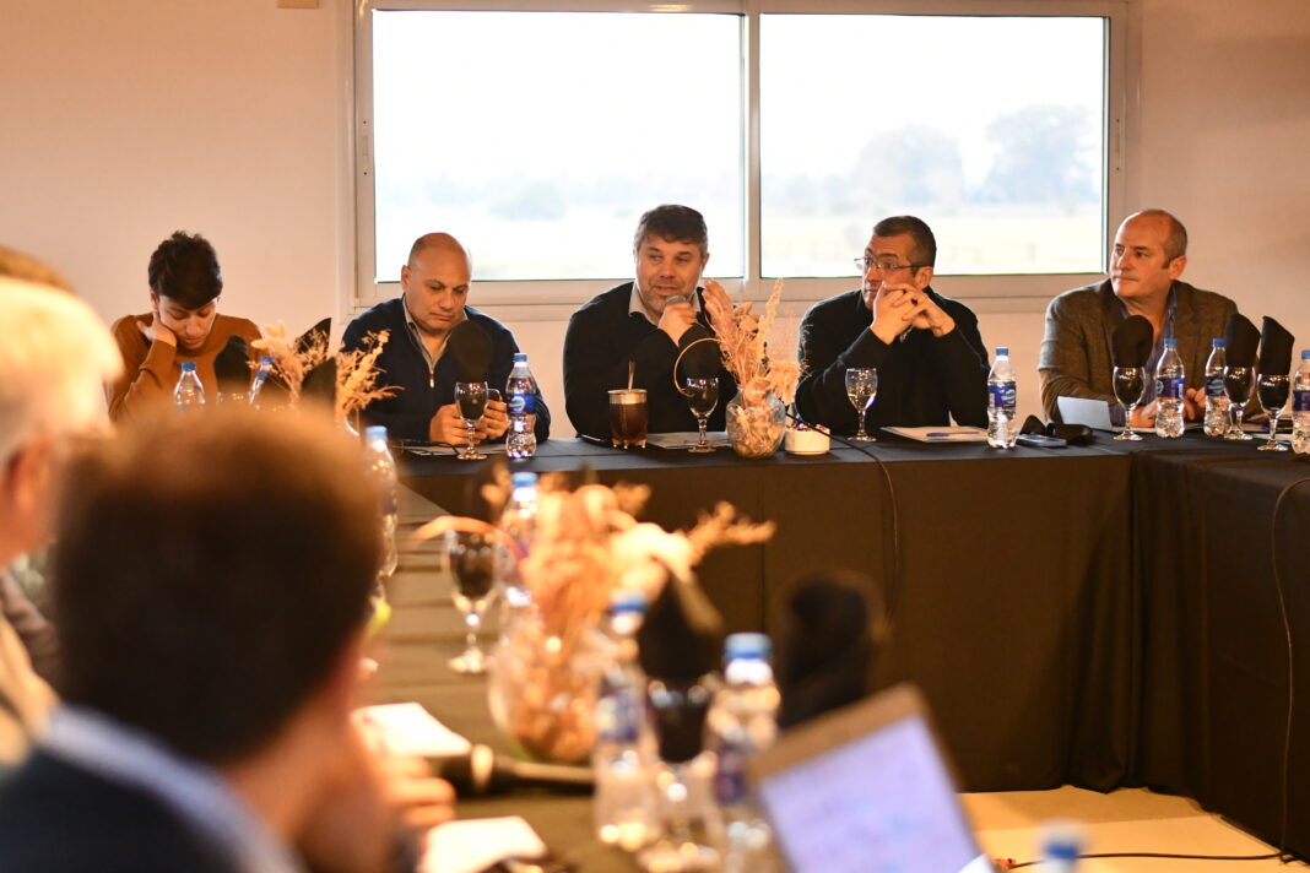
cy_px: 436
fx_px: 2729
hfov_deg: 27.0
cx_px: 655
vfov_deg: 18.2
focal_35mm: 75
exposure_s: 1/320
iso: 3200
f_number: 1.8
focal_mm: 50
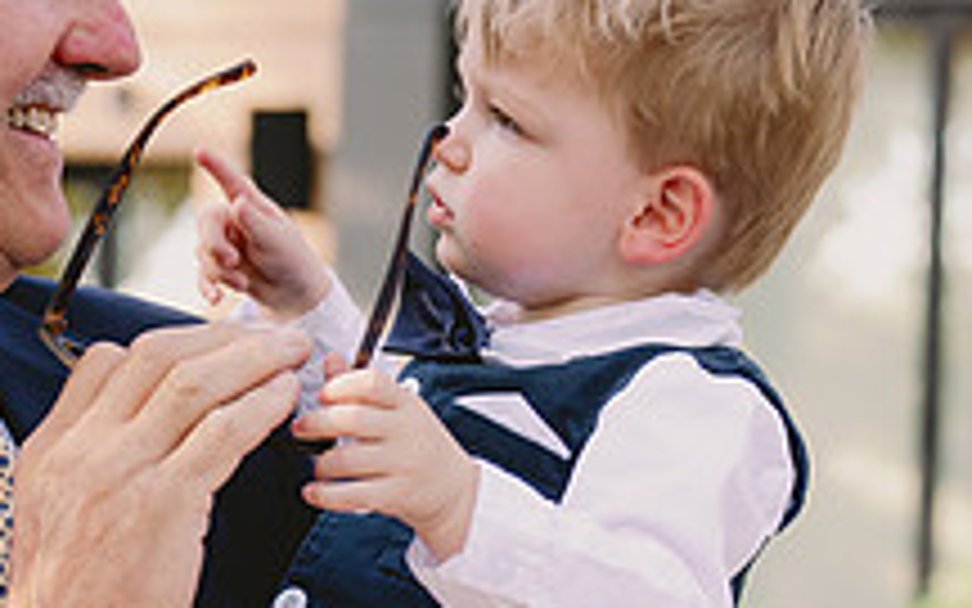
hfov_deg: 16.6
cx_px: 418
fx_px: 3338
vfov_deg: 10.4
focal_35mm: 126
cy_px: 426
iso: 400
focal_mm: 46
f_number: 3.2
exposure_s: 1/160
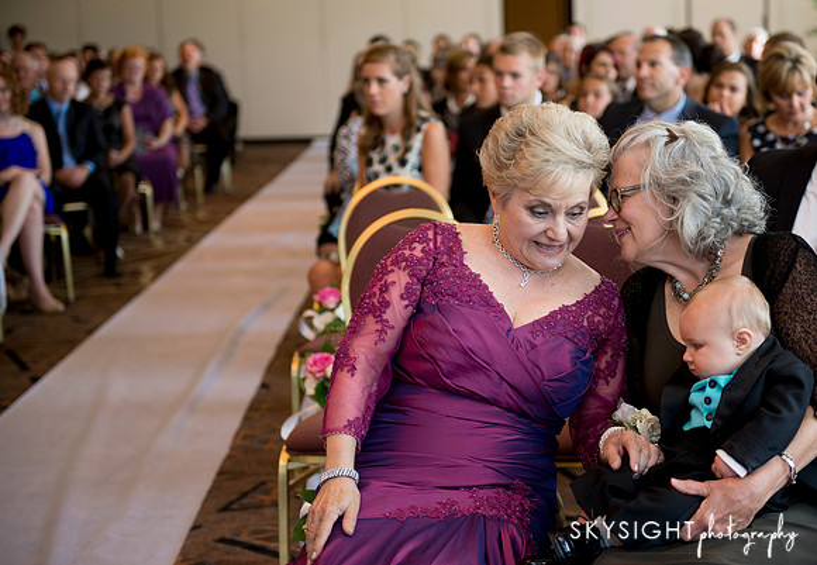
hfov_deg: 28.7
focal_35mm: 70
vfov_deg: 20.1
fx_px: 1596
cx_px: 479
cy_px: 263
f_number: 2.8
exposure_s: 1/125
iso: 640
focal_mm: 60
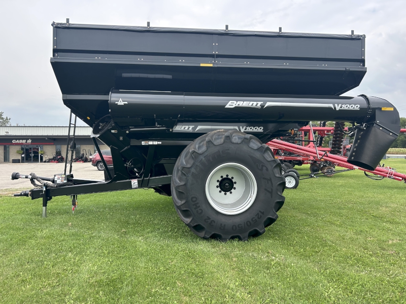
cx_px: 203
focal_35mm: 26
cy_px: 152
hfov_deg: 67.3
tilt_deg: +1.0
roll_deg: +0.5
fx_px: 305
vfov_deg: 53.1
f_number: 1.5
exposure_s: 1/786
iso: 50
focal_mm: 5.7
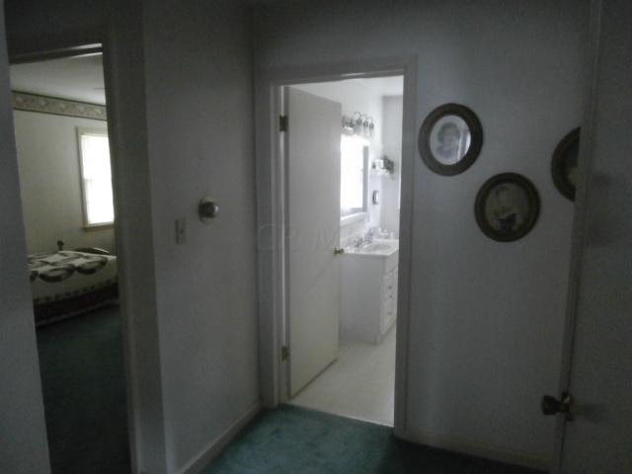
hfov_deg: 71.6
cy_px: 237
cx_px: 316
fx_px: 438
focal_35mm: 24
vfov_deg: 56.8
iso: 800
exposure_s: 1/20
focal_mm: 4.2
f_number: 3
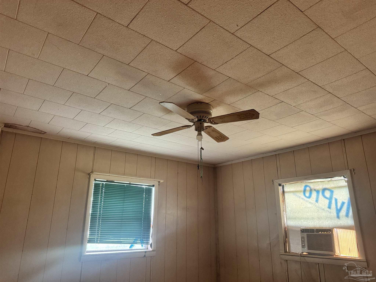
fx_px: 261
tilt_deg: +17.3
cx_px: 188
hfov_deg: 71.6
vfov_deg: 56.8
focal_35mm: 24
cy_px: 141
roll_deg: -0.4
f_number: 1.78
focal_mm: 6.76
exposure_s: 1/40
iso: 800
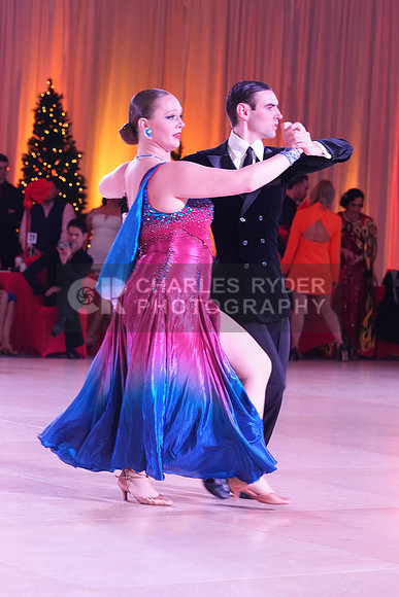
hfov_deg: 11.8
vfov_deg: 17.6
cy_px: 298
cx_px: 200
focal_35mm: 116
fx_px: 1927
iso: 3200
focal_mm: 116
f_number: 5.6
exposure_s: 1/200
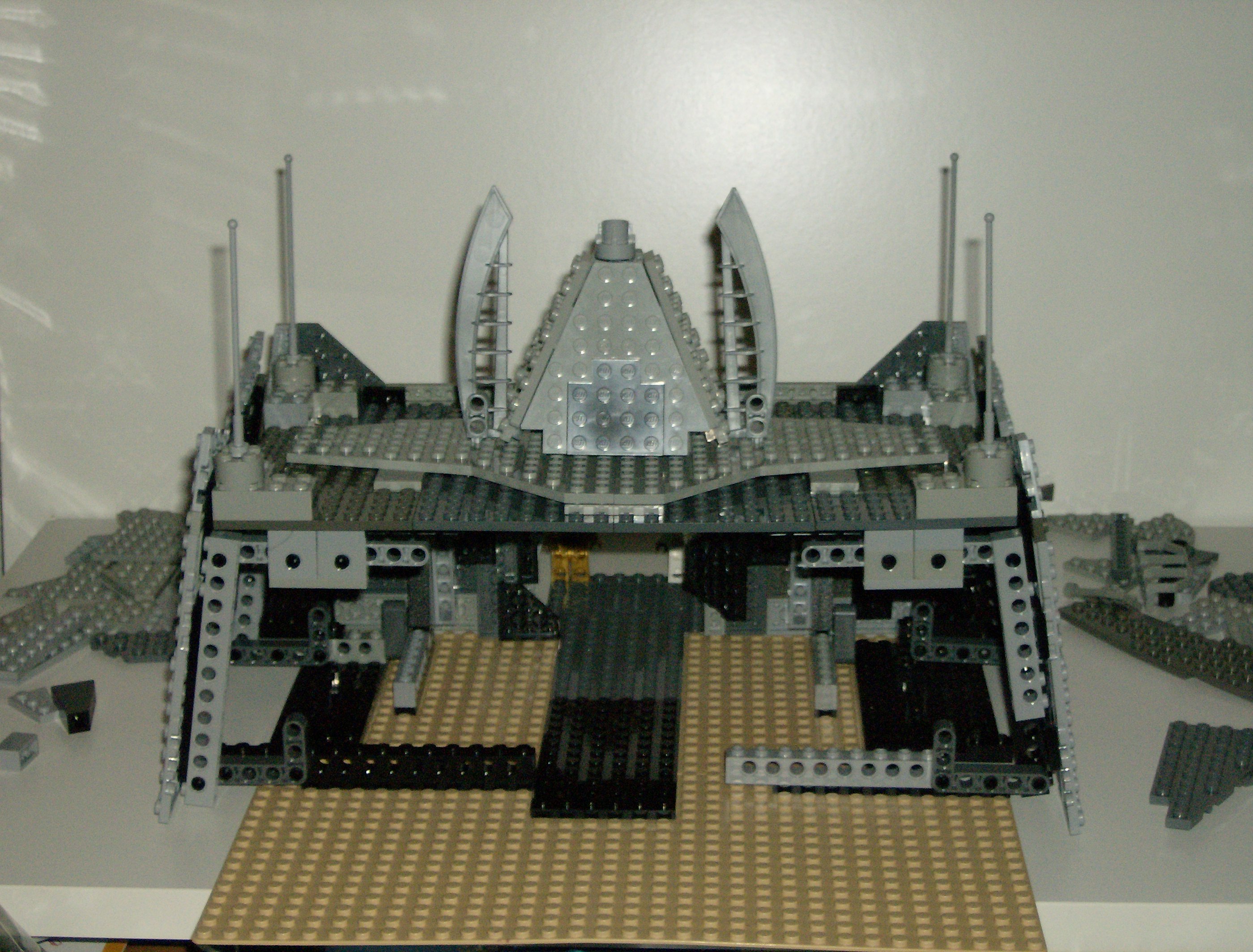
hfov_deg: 27.6
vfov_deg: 21.2
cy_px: 476
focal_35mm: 70
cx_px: 626
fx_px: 2546
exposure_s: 1/91.3
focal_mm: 11.6
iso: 200
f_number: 3.7
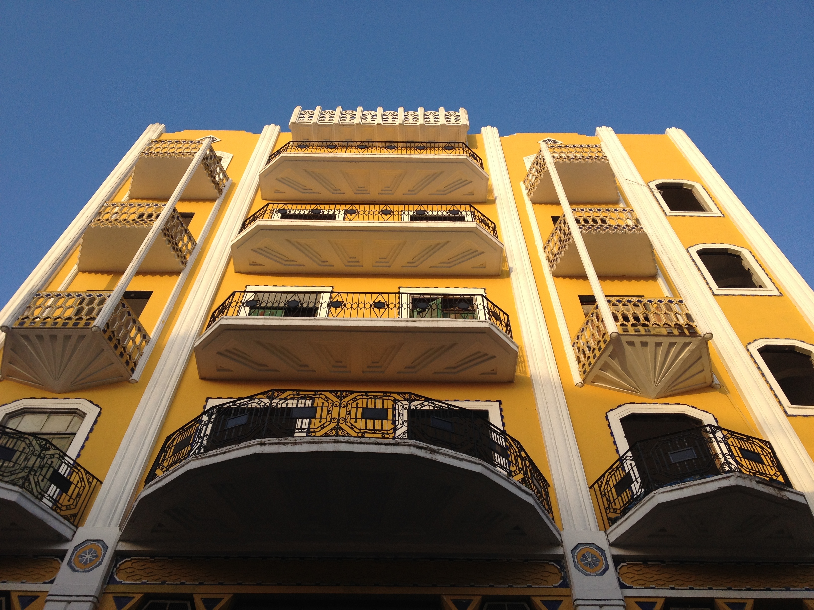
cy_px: 305
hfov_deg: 52.6
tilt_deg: +54.9
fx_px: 823
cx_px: 407
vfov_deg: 40.7
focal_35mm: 35
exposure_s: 1/531
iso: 50
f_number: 2.4
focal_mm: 4.28
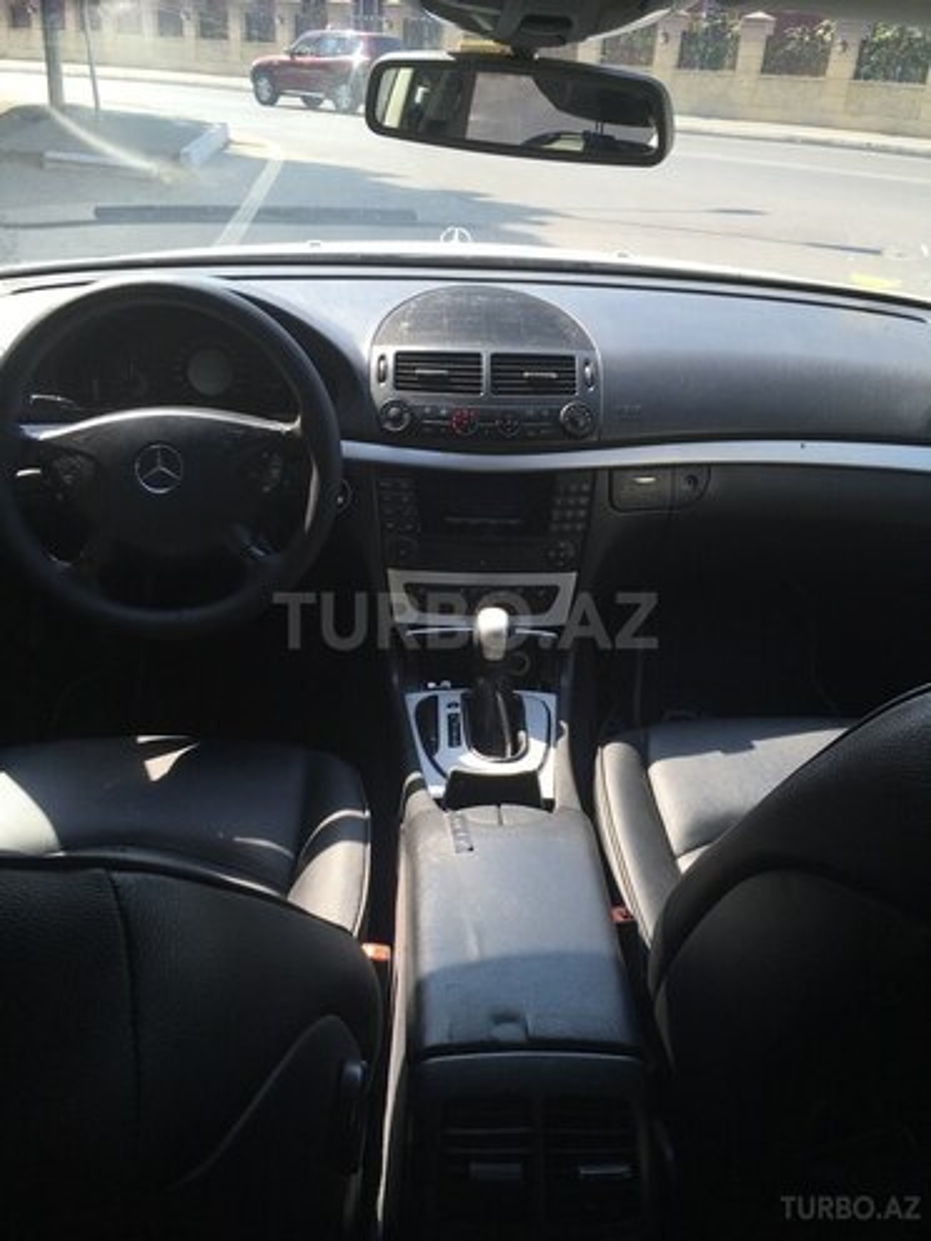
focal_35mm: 29
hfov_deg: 48.2
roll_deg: -4.0
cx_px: 466
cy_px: 620
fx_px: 1040
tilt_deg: -29.7
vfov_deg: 61.7
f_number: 2.2
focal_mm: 4.15
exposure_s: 1/230
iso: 25
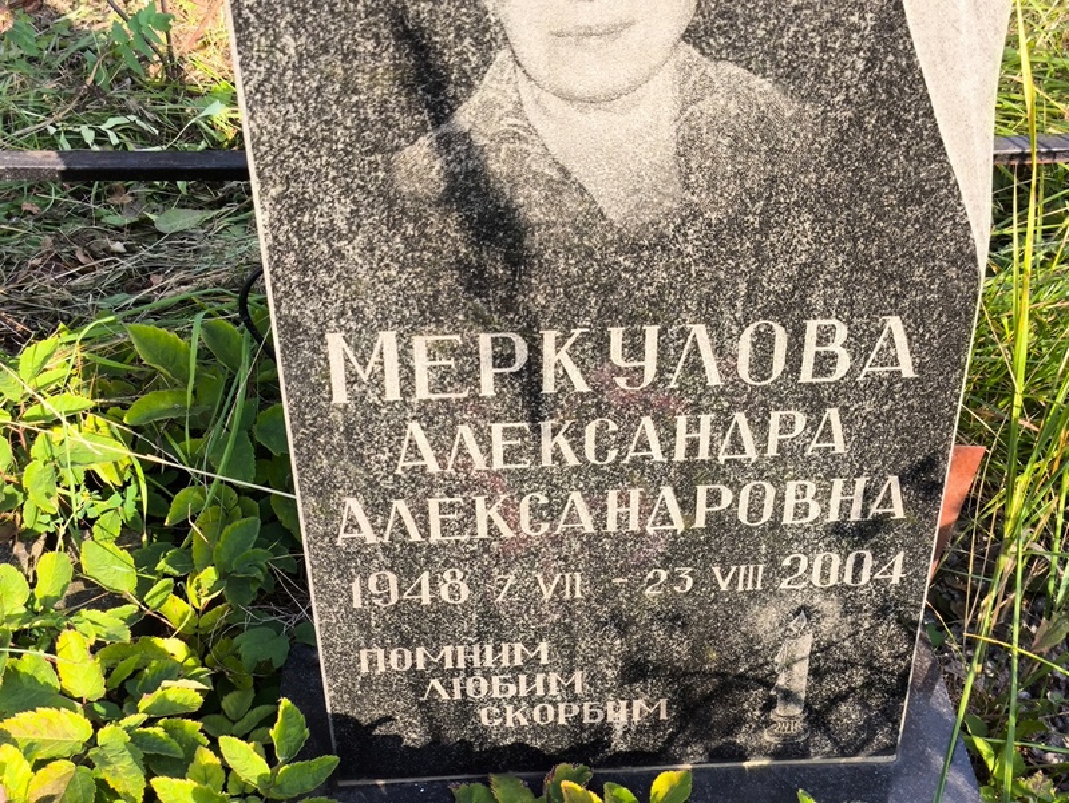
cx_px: 534
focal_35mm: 50
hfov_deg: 38.2
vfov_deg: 29.1
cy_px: 402
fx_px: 1545
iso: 50
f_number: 1.7
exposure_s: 1/259
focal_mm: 4.71
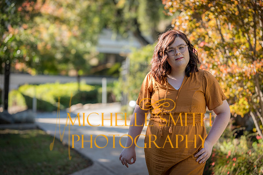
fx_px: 621
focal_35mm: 85
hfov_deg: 23.9
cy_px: 88
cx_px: 132
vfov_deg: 16.1
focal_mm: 85
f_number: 2.2
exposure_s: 1/500
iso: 100
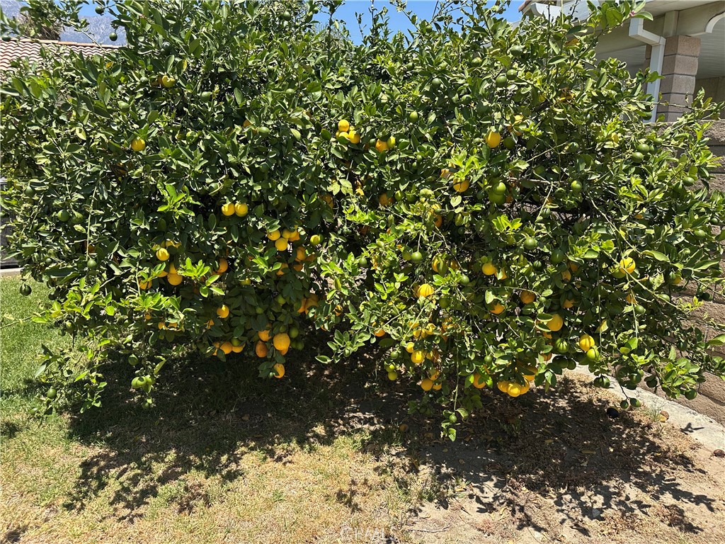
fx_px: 503
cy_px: 272
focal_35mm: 24
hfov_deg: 71.6
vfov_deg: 56.8
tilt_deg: -13.7
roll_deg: -0.4
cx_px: 362
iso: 80
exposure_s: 1/1812
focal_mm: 6.86
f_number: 1.78
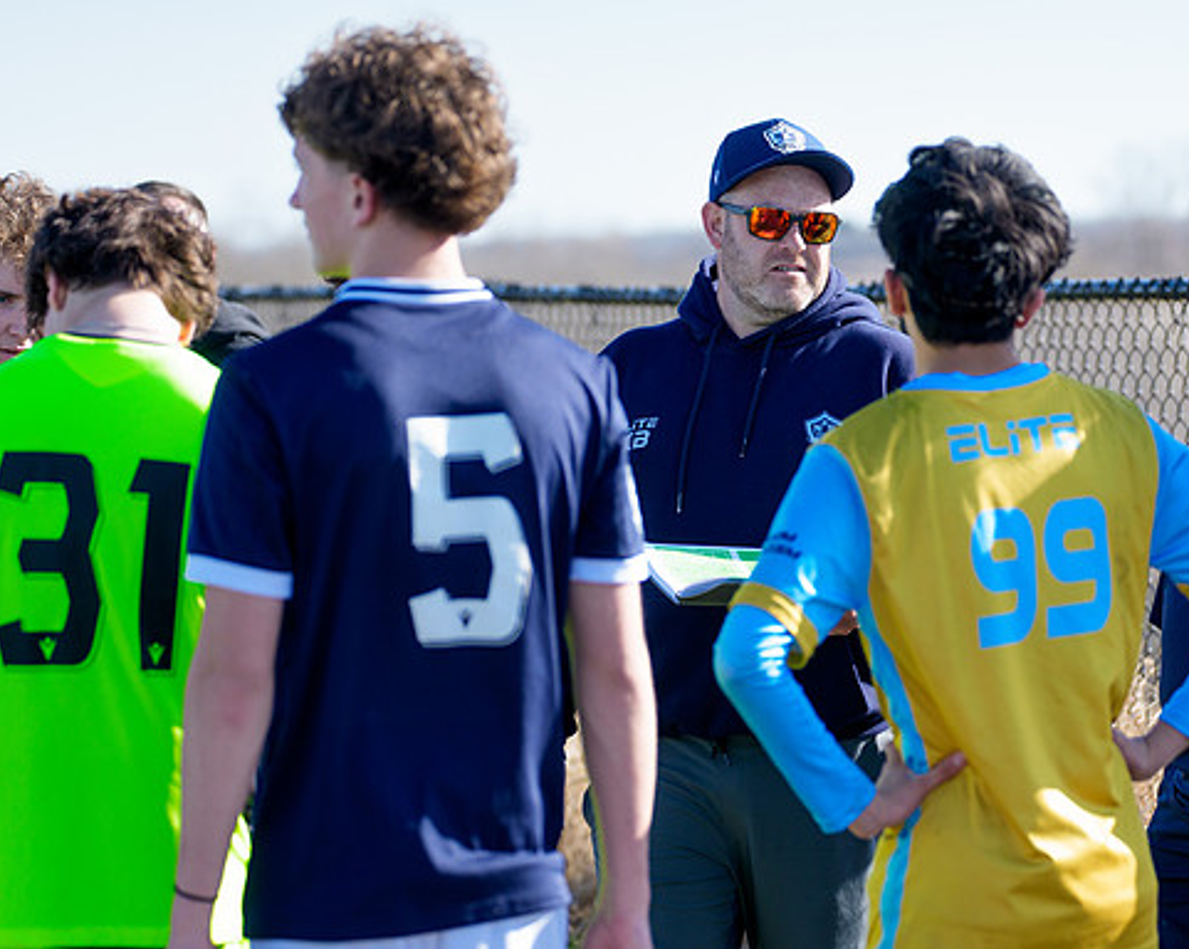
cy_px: 473
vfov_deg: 7.9
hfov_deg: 9.9
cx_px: 672
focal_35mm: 196
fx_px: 6892
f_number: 5.6
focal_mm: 173
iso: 640
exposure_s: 1/1250
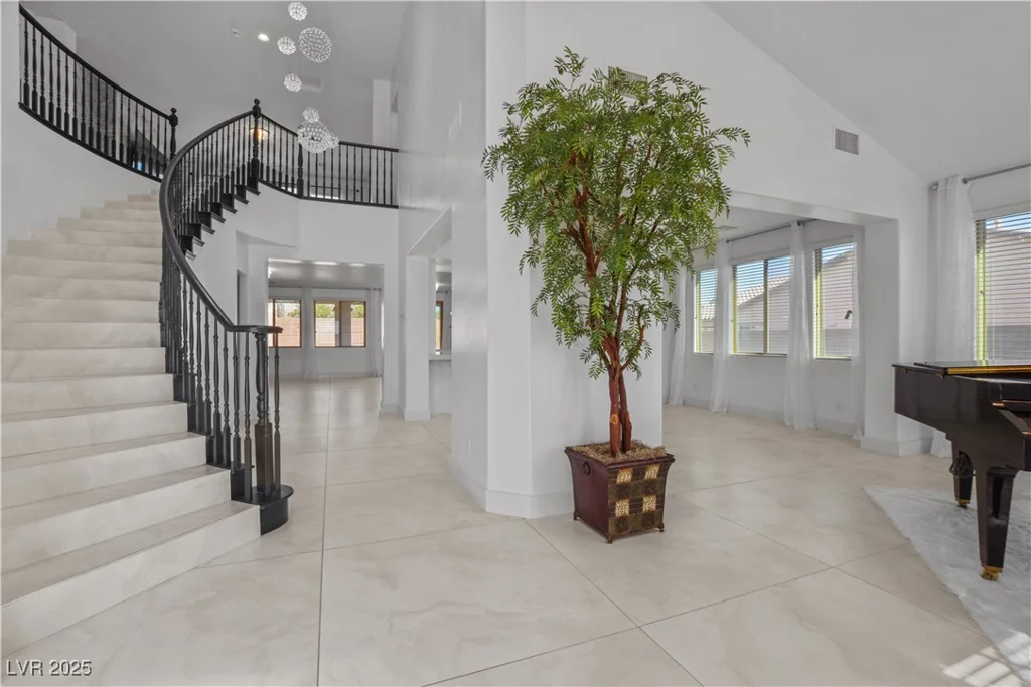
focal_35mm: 15
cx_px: 516
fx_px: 430
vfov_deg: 77.3
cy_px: 344
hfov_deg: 100.4
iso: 400
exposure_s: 1/20
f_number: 8
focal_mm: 10
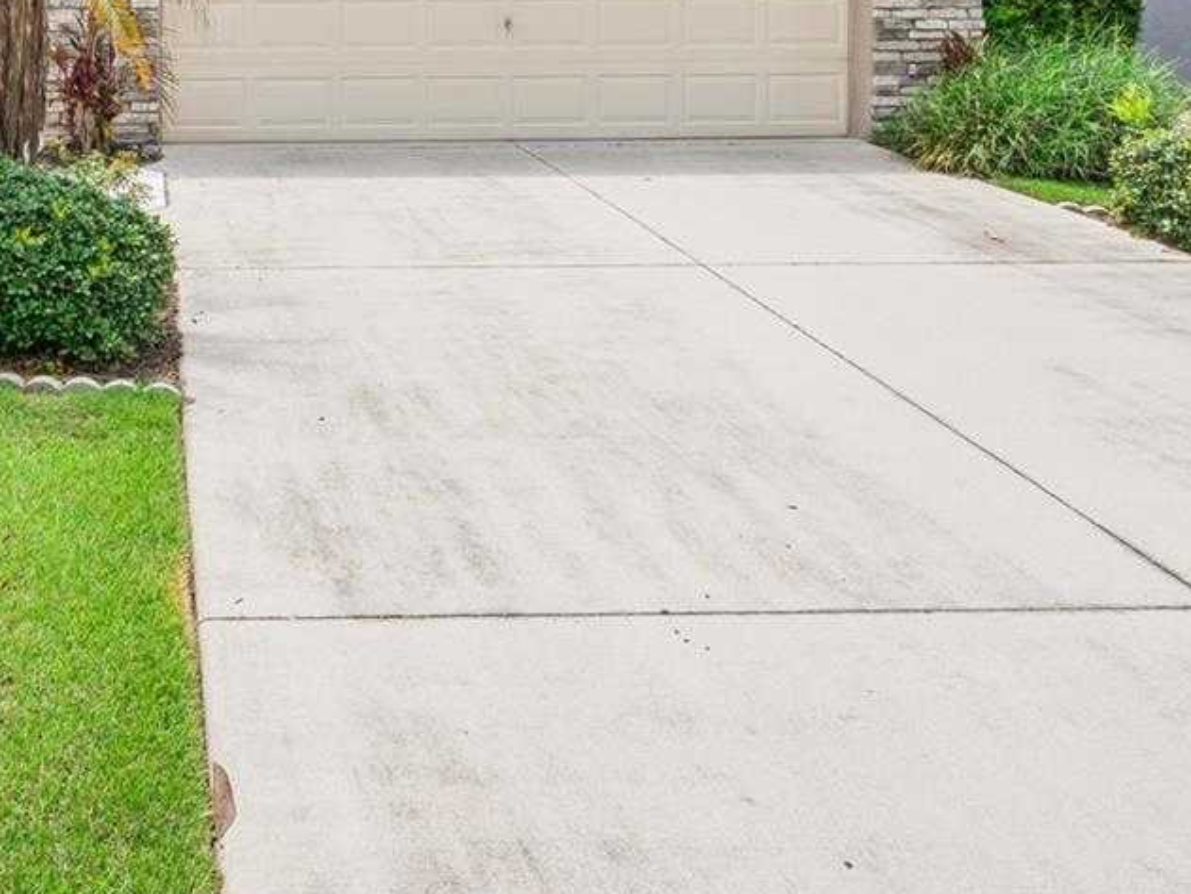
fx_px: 1343
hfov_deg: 44.4
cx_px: 166
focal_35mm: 39
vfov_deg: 32.7
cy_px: -70
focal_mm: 16
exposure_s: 1/60
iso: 64
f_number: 16
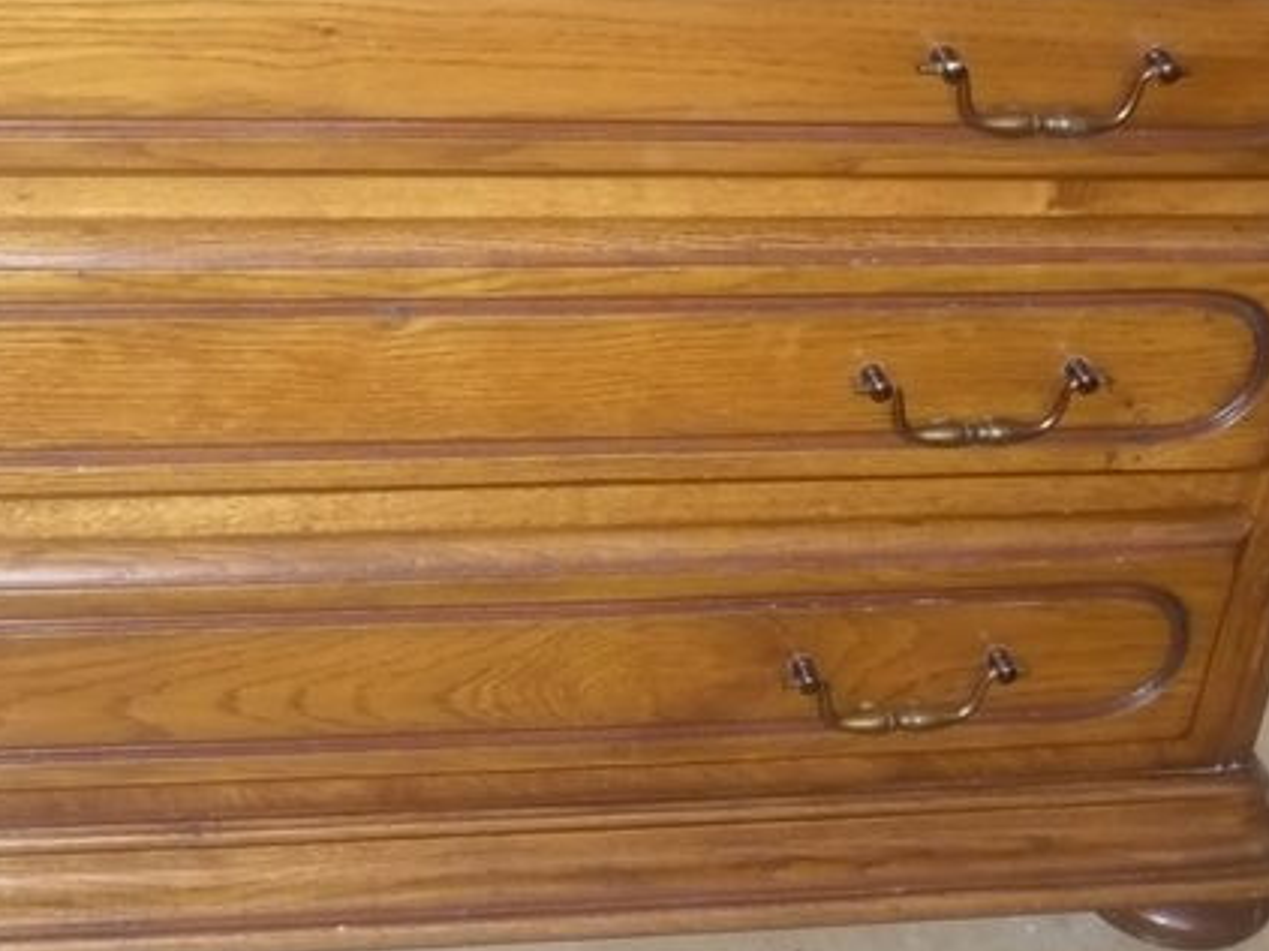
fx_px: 3041
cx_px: 331
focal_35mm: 83
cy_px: 184
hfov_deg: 23.4
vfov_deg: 17.6
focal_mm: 5.8
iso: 200
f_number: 2.8
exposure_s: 1/30
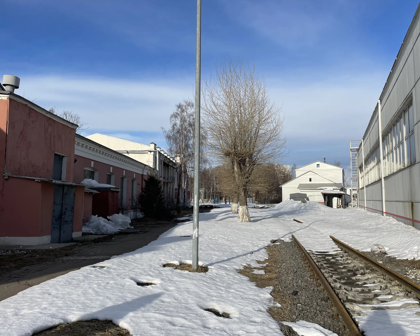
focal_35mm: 28
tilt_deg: +6.9
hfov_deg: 62.1
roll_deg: +0.9
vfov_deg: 51.5
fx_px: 348
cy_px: 168
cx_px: 231
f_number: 1.6
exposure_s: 1/4464
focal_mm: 4.2
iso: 32
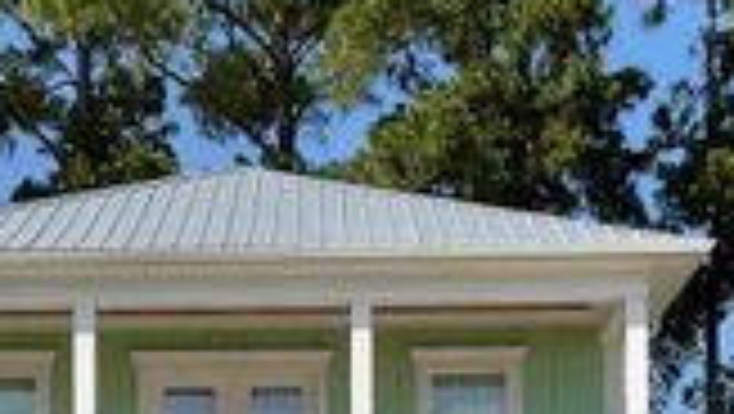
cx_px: 293
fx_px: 1889
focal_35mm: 97
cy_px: 691
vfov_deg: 11.8
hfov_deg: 22.0
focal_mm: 3
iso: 16
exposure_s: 1/2320
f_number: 1.8
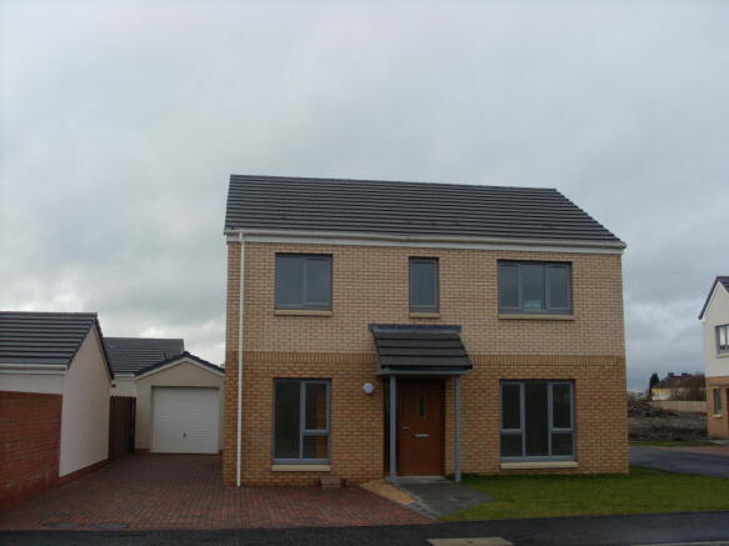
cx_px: 364
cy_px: 273
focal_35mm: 38
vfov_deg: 37.7
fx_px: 800
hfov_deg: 49.0
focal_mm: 6.3
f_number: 7.7
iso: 80
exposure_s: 1/90
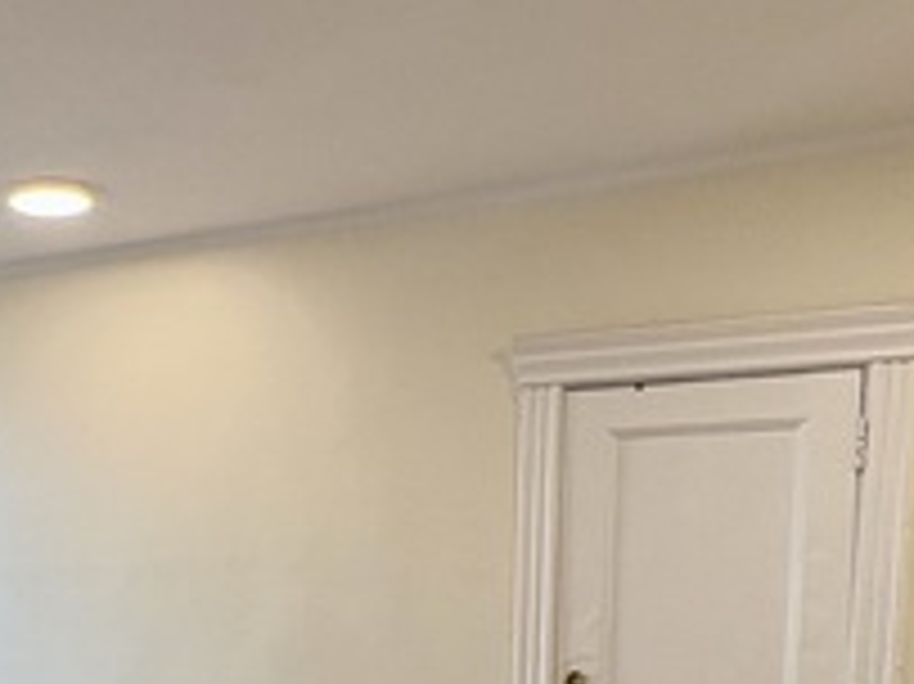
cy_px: 716
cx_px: 106
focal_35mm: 46
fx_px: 1214
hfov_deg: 38.6
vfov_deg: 29.0
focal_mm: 2.22
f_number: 2.2
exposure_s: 1/120
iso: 200
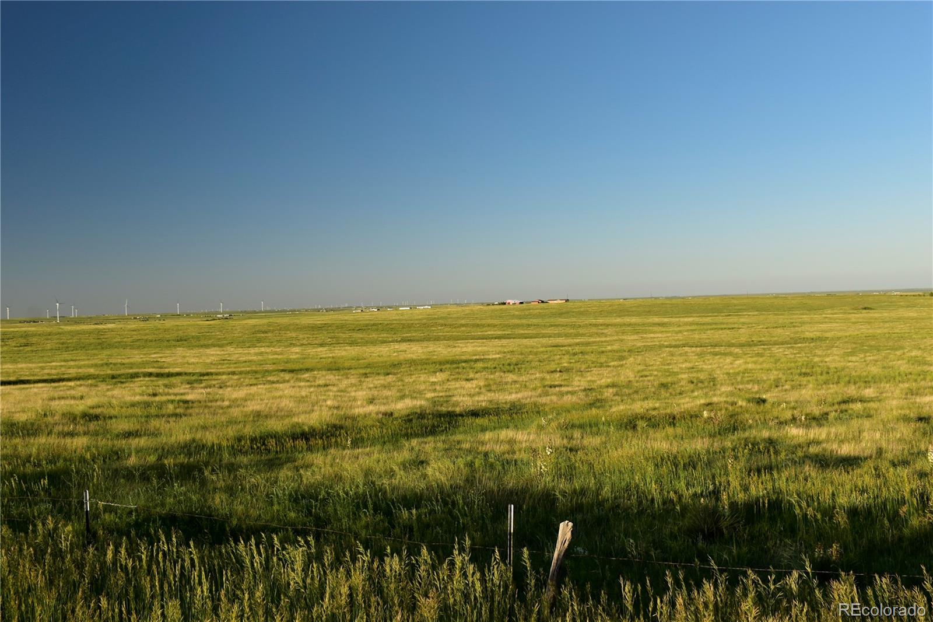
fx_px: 894
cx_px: 466
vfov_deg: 38.3
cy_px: 311
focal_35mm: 34
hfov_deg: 55.1
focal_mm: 23
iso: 400
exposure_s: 1/250
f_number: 10
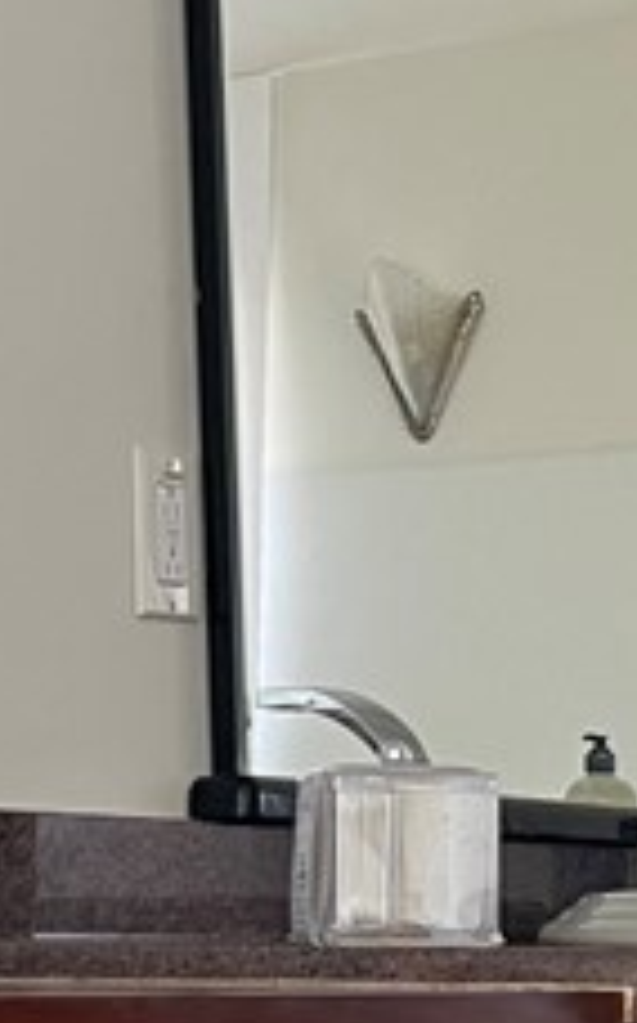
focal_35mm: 124
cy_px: 704
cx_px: 327
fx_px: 3453
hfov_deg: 10.5
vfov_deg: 16.8
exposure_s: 1/68
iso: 125
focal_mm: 5.7
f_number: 1.5
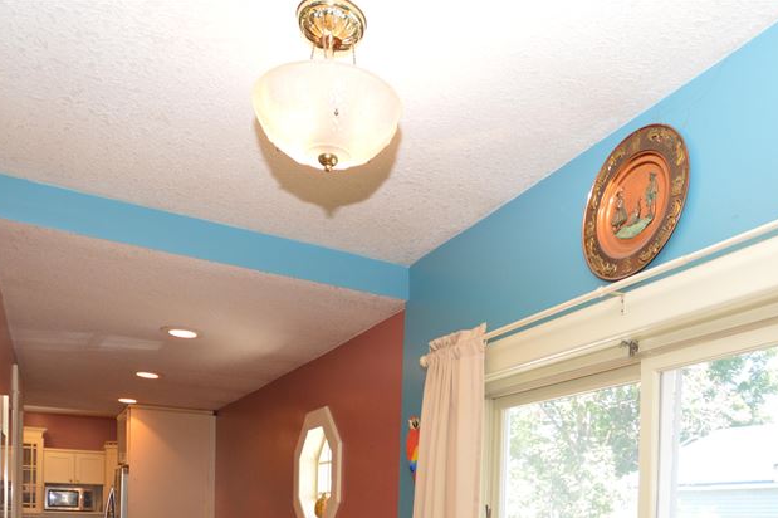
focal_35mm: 31
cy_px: 532
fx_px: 670
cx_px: 430
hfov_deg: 60.2
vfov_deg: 37.2
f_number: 4
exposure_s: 1/60
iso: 400
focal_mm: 10
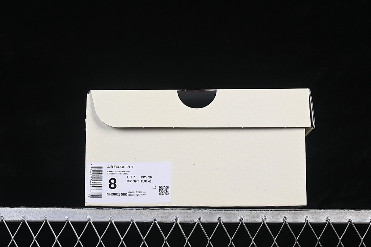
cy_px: 127
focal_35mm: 79
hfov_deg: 25.7
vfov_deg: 17.3
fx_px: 814
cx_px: 195
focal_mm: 50
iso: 160
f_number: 8
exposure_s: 1/80
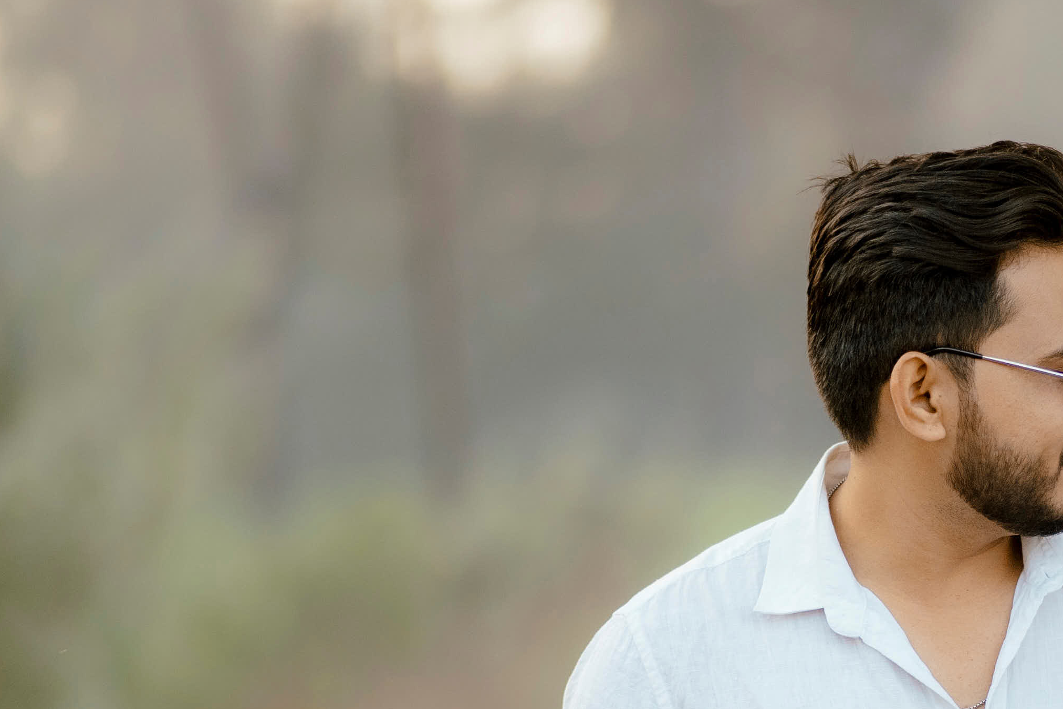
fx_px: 7440
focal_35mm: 252
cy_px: 783
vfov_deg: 5.4
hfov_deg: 8.1
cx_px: 1132
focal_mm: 85
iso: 500
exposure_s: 1/1600
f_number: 1.4
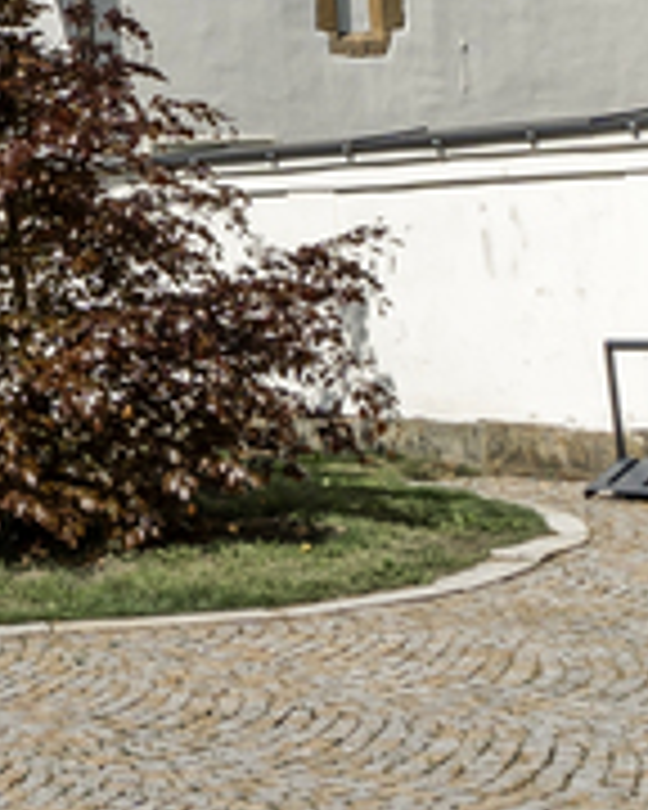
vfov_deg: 16.3
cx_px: -315
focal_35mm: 110
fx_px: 2645
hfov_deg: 13.2
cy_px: -313
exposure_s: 1/250
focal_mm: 11
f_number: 11
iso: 100
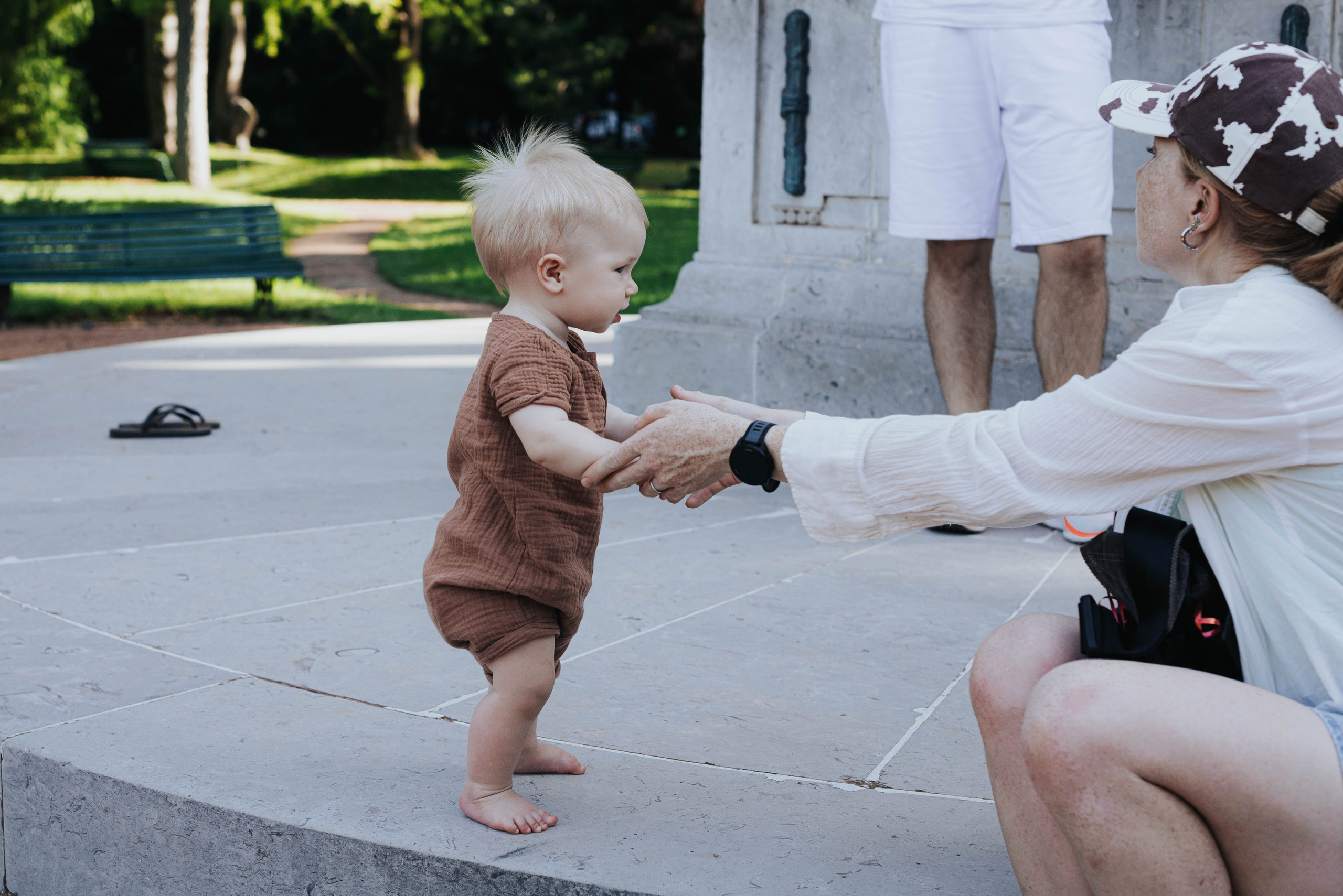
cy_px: 414
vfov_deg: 24.1
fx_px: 2104
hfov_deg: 35.4
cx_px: 586
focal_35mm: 56
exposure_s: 1/320
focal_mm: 50
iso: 250
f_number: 4.5
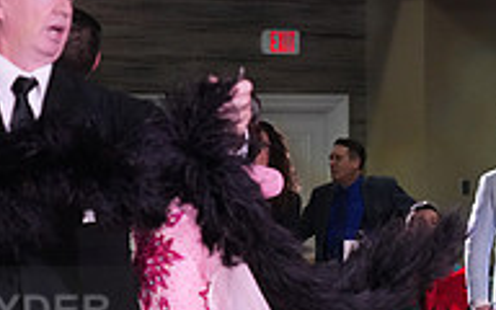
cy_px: 335
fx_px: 3663
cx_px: -140
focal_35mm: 271
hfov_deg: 7.7
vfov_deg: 4.8
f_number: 5.6
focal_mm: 88
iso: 5000
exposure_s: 1/320
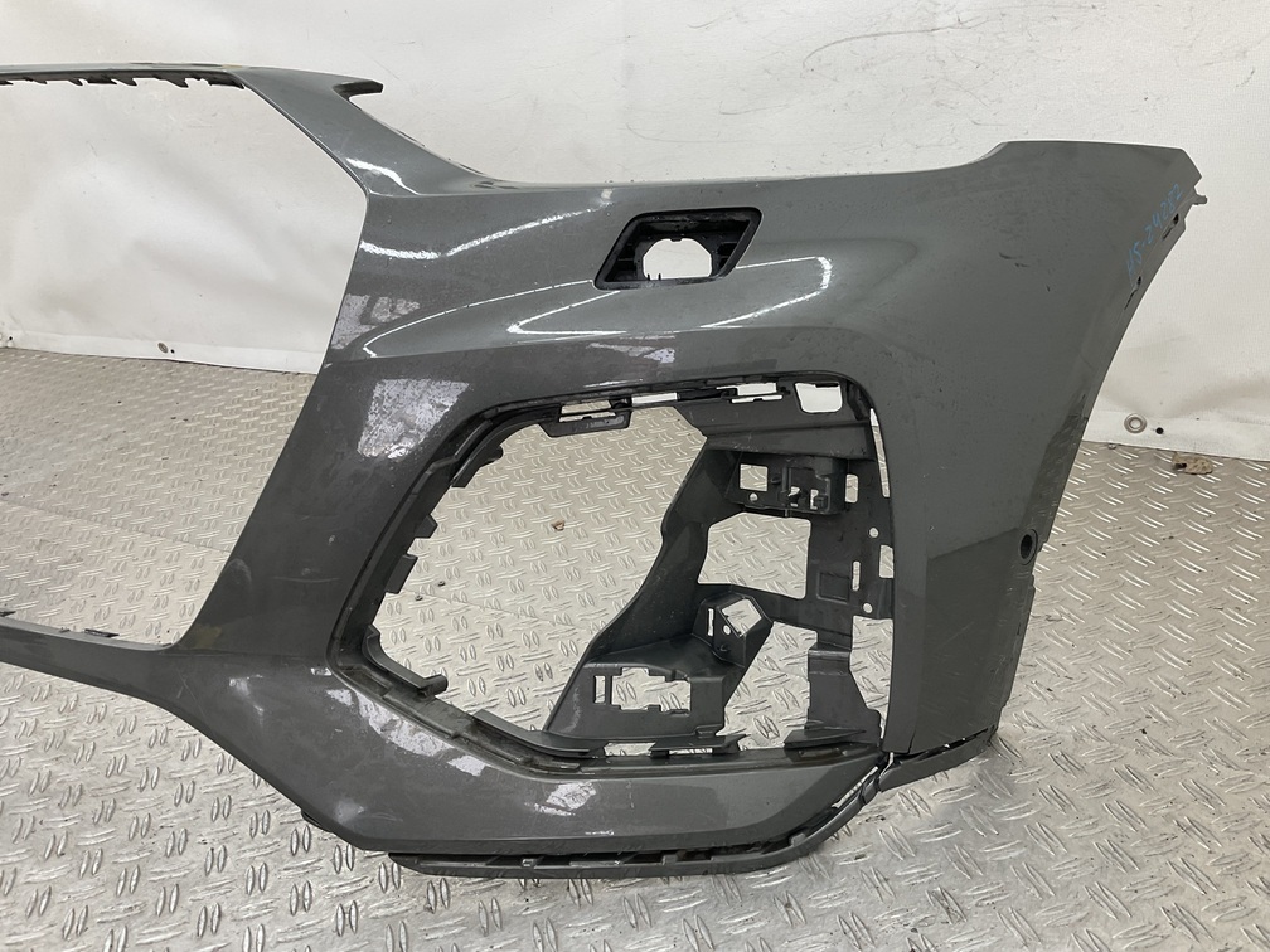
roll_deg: +4.5
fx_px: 1064
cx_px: 635
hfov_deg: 61.7
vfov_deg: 48.2
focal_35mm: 29
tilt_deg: -25.3
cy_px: 476
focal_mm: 3
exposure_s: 1/120
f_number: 1.8
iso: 40
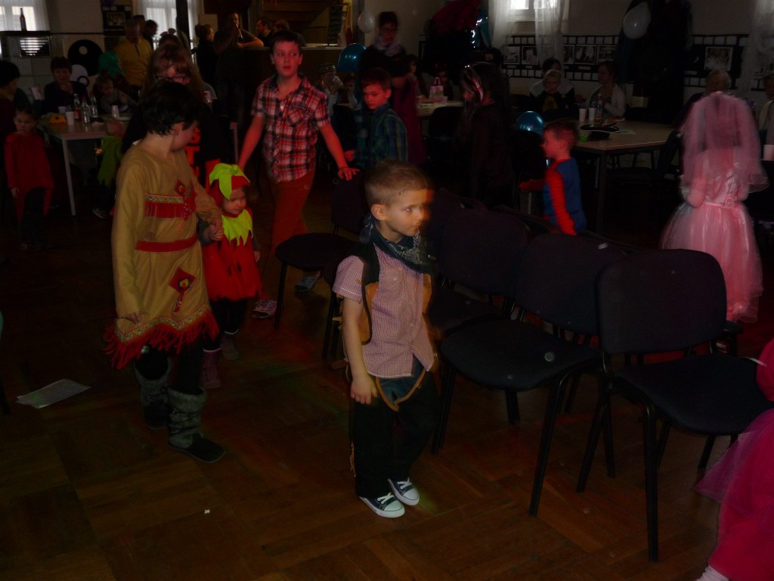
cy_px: 290
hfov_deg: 51.4
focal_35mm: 36
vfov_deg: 39.7
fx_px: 805
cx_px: 387
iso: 160
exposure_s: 1/30
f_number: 3.7
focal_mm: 6
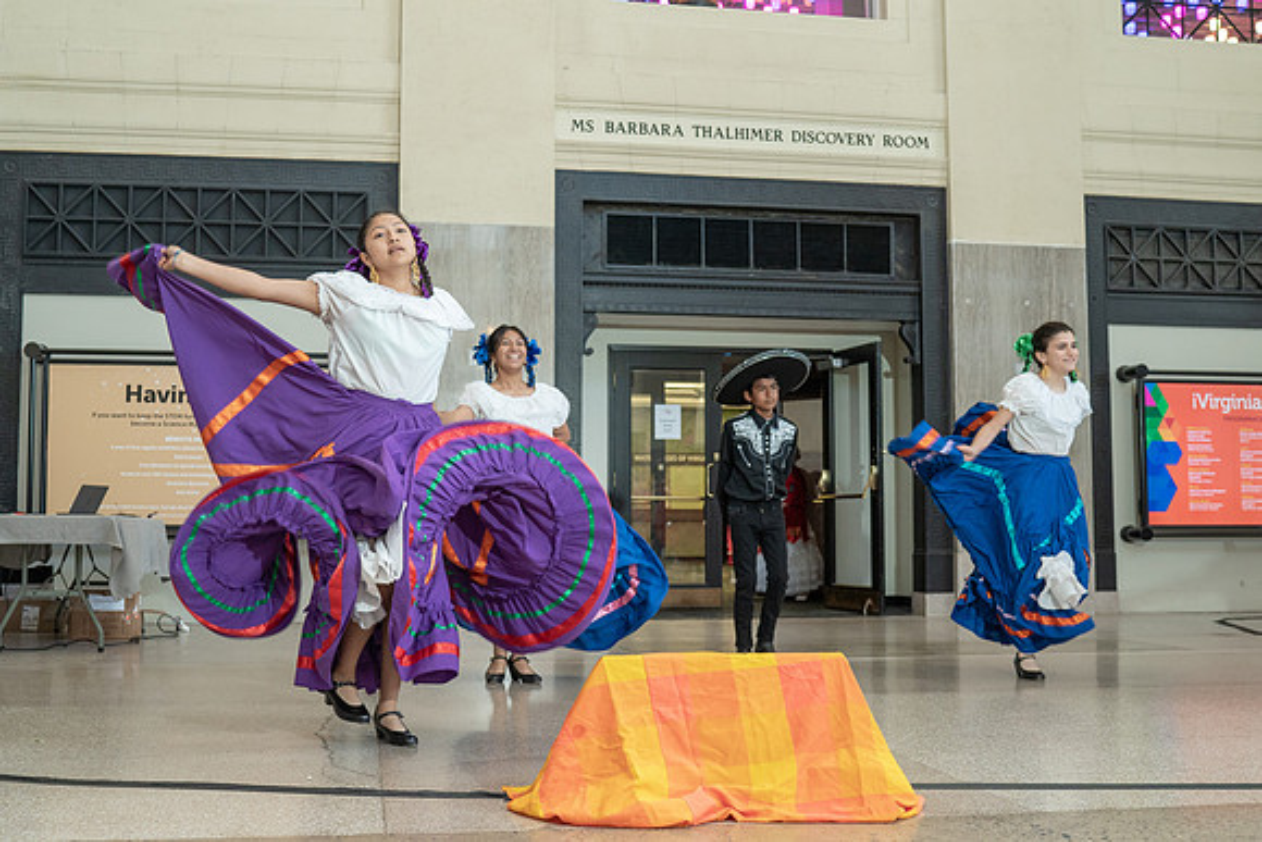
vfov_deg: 33.4
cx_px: 569
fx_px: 1405
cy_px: 425
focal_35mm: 40
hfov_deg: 48.3
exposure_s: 1/200
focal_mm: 35
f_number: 4
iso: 2000
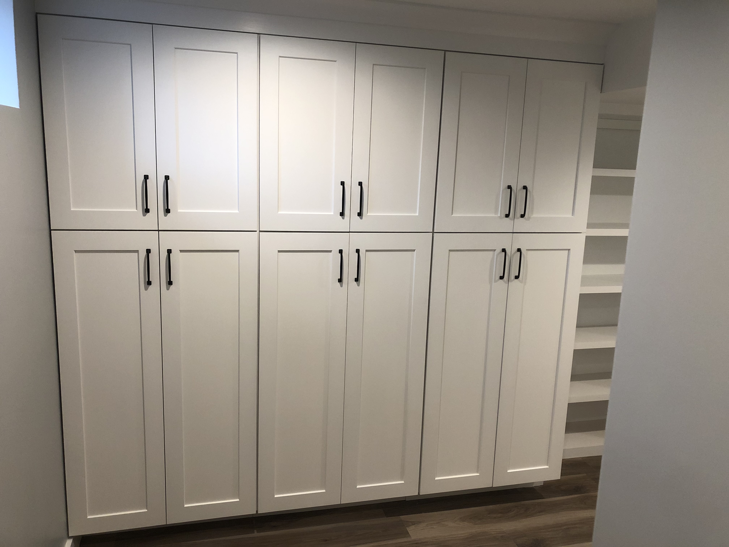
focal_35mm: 28
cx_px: 364
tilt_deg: -11.0
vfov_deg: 49.7
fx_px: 590
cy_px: 274
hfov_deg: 63.4
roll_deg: -1.4
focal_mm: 3.99
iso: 40
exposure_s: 1/30
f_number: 1.8
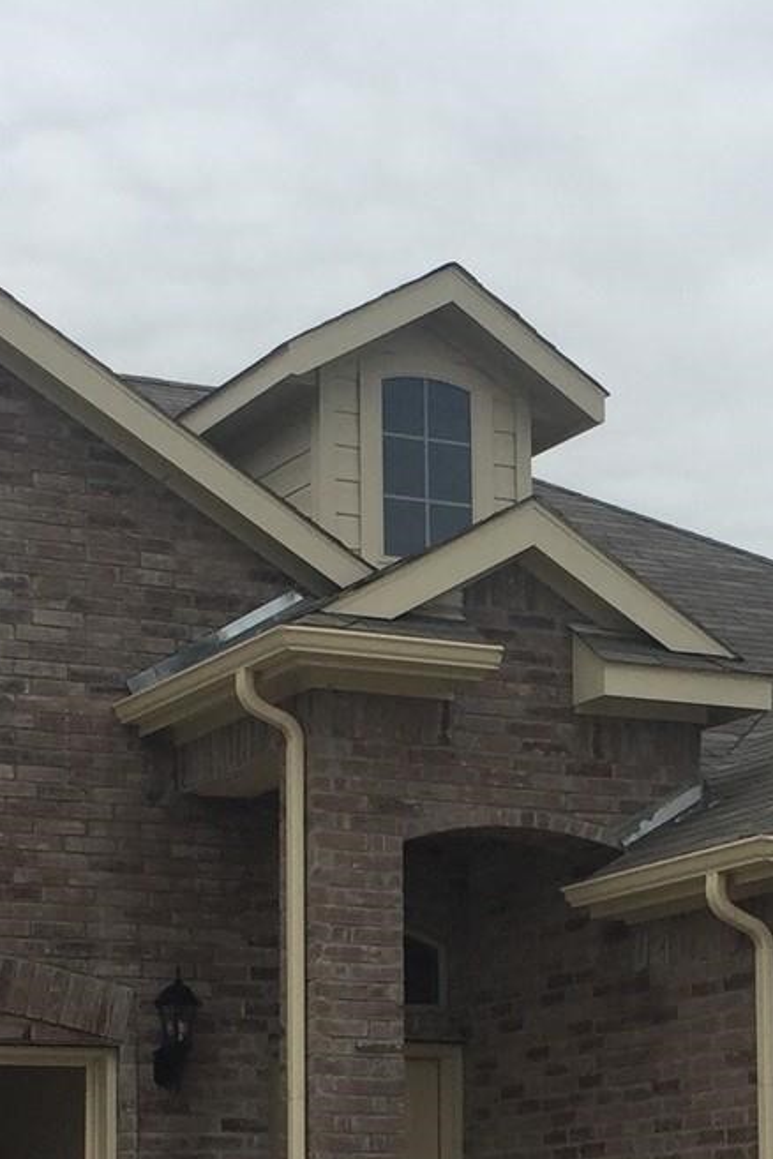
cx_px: 537
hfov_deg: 14.5
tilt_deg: +5.5
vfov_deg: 21.2
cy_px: 1062
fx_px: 3027
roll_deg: -0.8
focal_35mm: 94
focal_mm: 4.15
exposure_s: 1/2825
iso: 32
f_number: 2.2
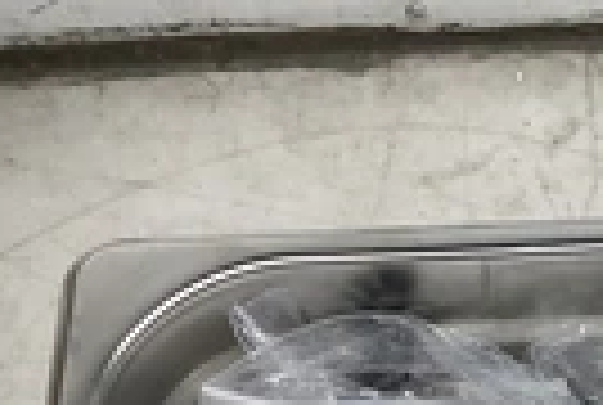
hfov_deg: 19.6
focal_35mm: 96
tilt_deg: -62.7
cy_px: 567
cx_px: 770
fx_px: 1612
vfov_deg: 13.6
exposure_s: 1/120
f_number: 2.4
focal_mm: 3.3
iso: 64
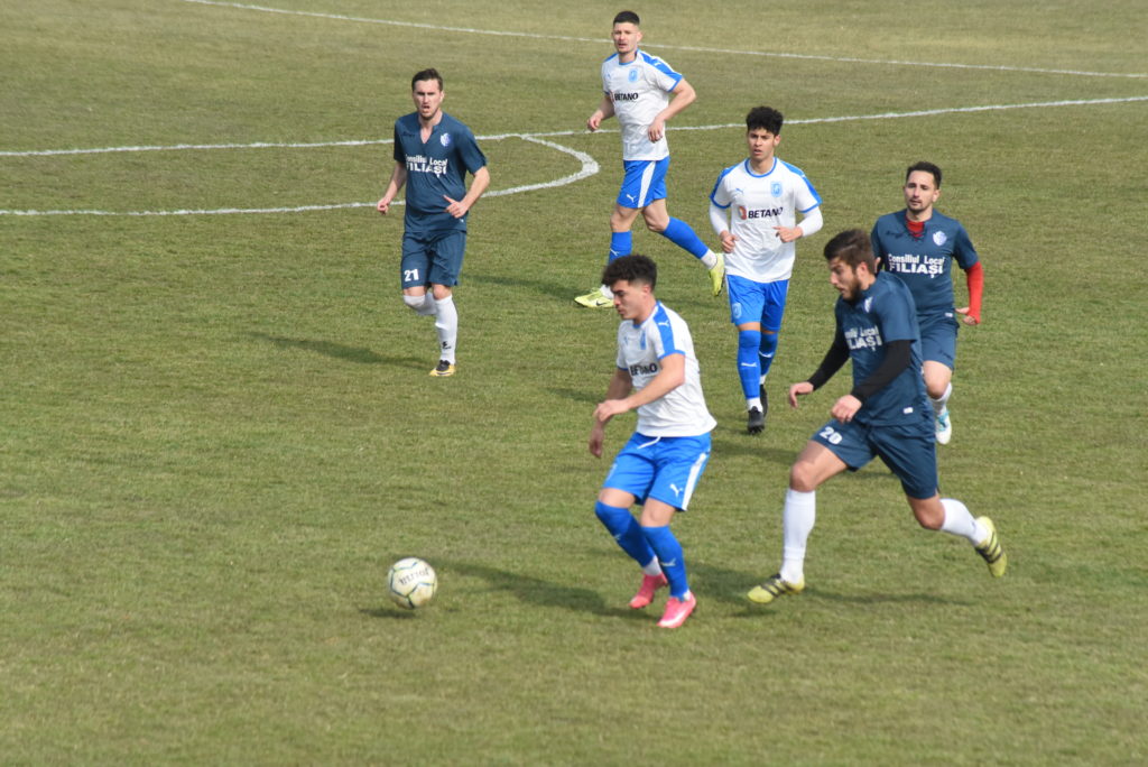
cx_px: 574
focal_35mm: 260
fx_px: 8295
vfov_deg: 5.3
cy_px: 384
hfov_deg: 7.9
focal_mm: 260
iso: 3200
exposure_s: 1/4000
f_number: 11
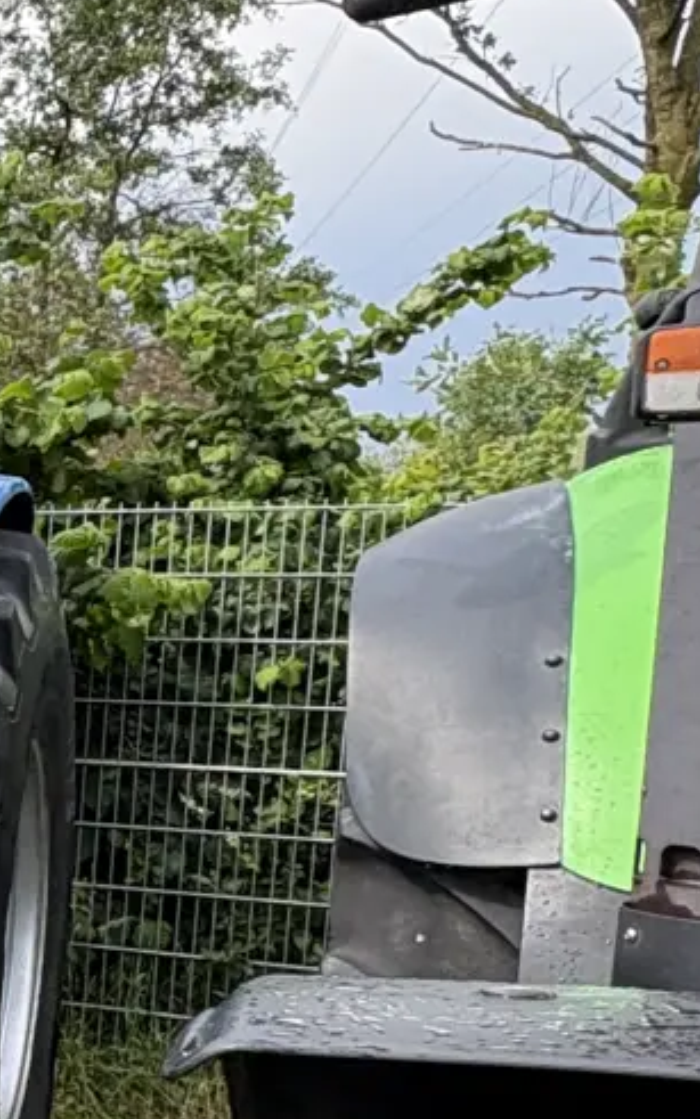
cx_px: -773
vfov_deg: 34.4
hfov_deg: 16.2
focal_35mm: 58
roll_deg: +0.7
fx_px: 1770
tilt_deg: -8.4
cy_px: 839
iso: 64
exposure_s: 1/620
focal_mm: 2.22
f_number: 2.2
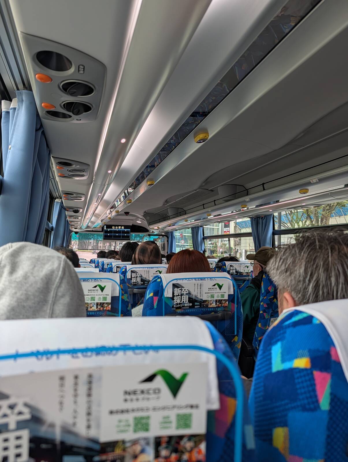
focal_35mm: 24
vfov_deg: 71.5
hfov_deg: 56.9
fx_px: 321
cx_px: 174
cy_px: 231
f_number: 1.68
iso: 19
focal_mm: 6.9
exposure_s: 1/235
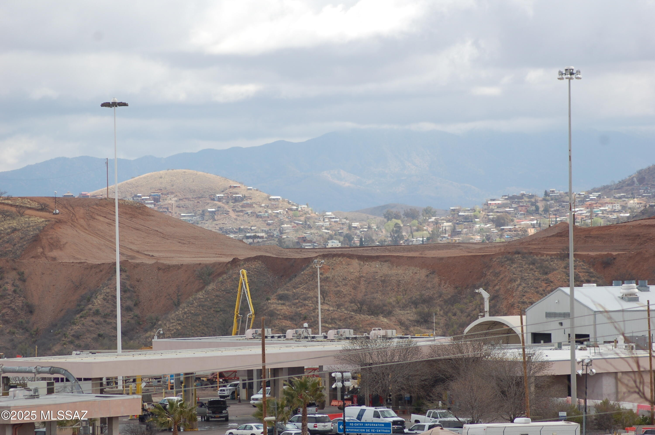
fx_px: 3544
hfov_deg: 10.6
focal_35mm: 195
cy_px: 218
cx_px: 328
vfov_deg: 7.0
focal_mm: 130
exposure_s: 1/500
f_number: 5.6
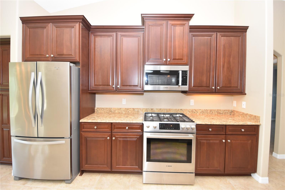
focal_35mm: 15
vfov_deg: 77.3
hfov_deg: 100.4
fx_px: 119
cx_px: 142
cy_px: 95
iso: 400
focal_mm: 10
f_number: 4
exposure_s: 1/60
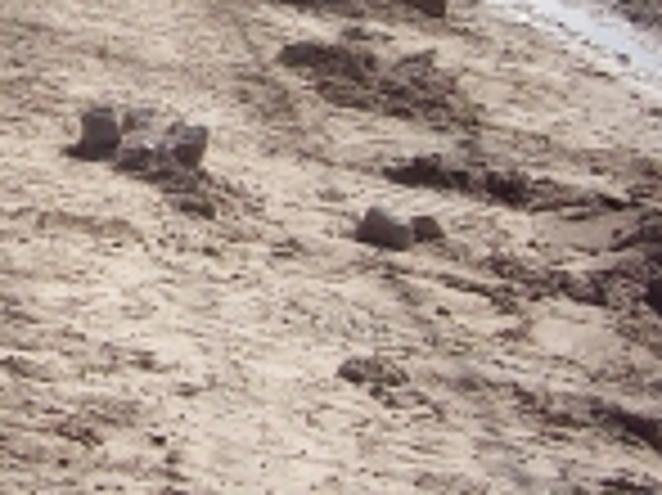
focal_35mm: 157
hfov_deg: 12.3
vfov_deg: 9.4
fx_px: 3000
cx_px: -131
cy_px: -27
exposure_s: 1/1401
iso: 80
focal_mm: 6
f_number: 4.8
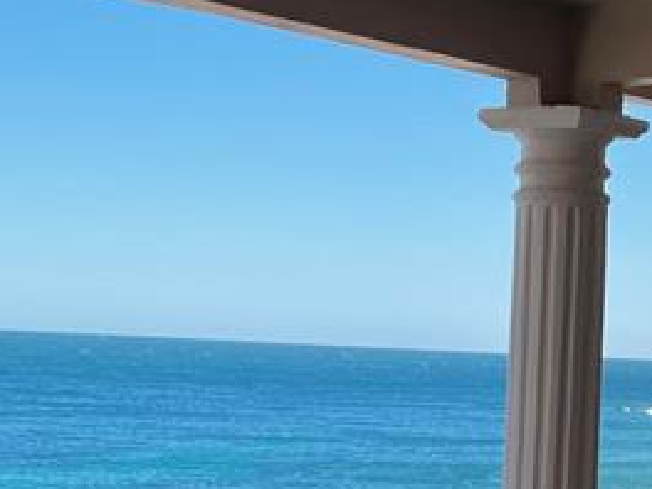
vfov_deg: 14.3
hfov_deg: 19.1
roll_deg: -3.0
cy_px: 543
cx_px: 590
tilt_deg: -6.9
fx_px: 1902
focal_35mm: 101
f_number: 1.5
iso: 50
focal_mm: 5.7
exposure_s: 1/3257
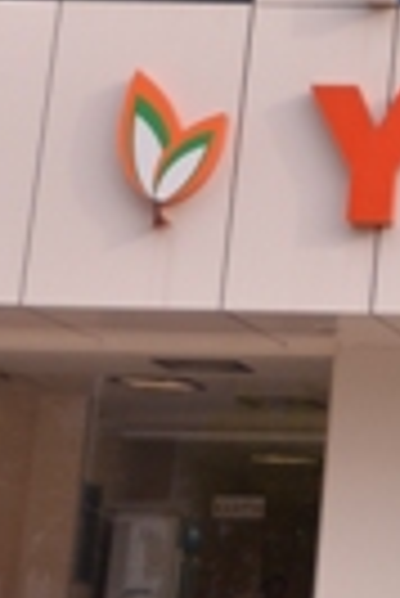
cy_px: -724
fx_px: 2693
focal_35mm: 162
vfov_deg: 11.1
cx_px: 973
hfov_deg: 7.9
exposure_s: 1/250
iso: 100
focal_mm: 18
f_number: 4.5
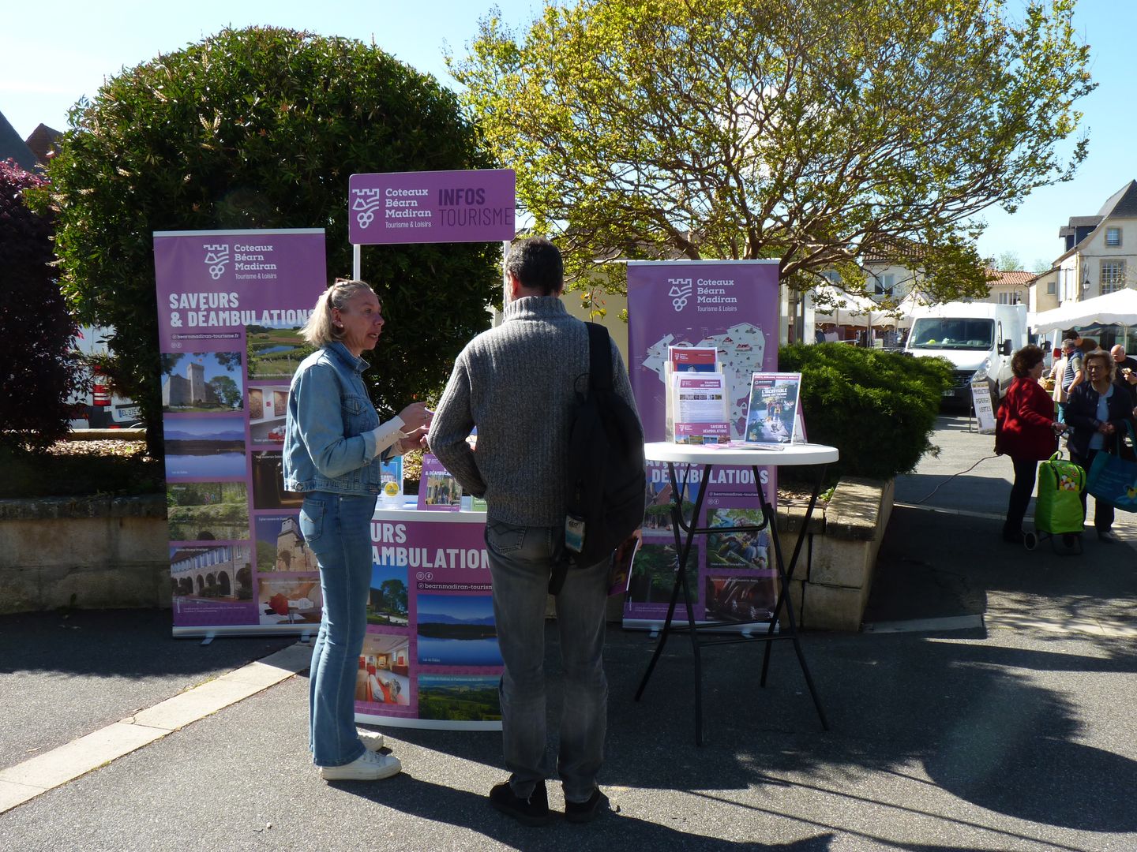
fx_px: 1051
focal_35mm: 32
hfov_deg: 56.8
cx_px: 568
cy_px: 426
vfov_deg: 44.2
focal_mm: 5.8
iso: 80
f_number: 4
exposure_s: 1/250
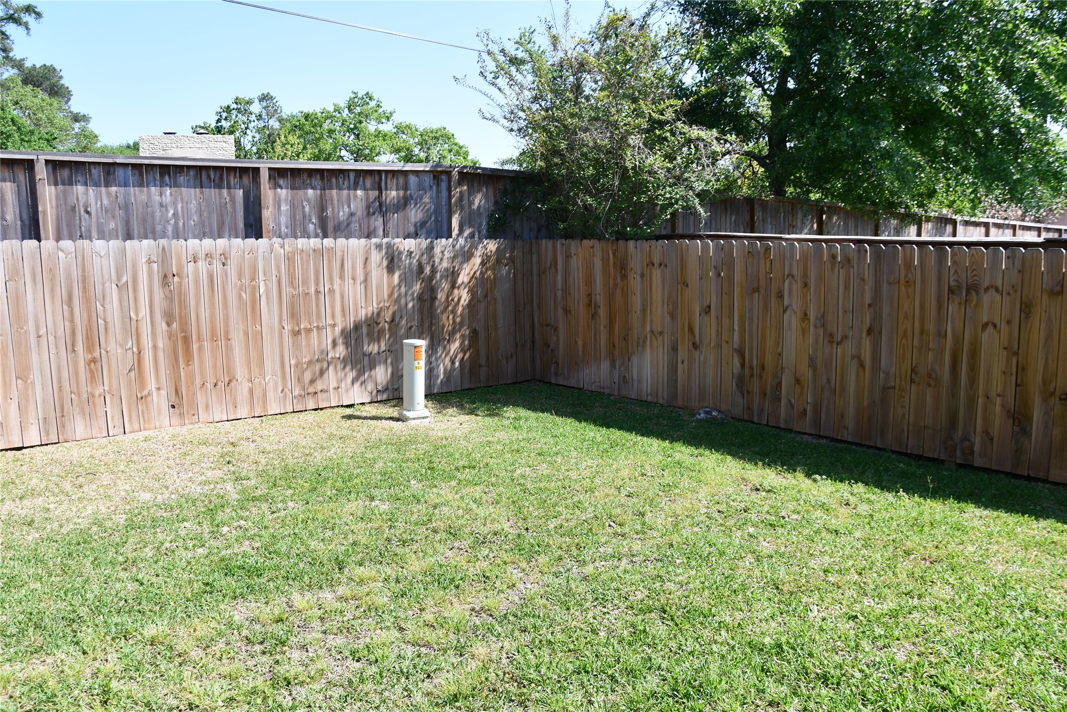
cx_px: 534
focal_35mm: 27
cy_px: 356
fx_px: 800
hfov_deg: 67.4
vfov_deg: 47.9
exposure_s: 1/250
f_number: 8
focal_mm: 18
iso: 180
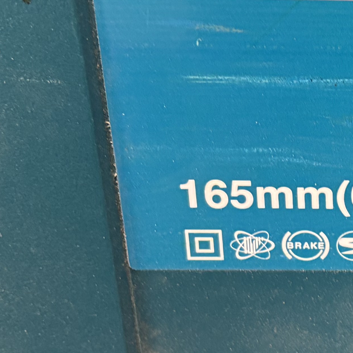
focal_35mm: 105
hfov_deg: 15.7
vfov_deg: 16.6
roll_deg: -1.3
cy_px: 140
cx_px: 469
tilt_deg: -29.2
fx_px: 1211
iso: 320
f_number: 1.6
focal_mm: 5.96
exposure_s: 1/50
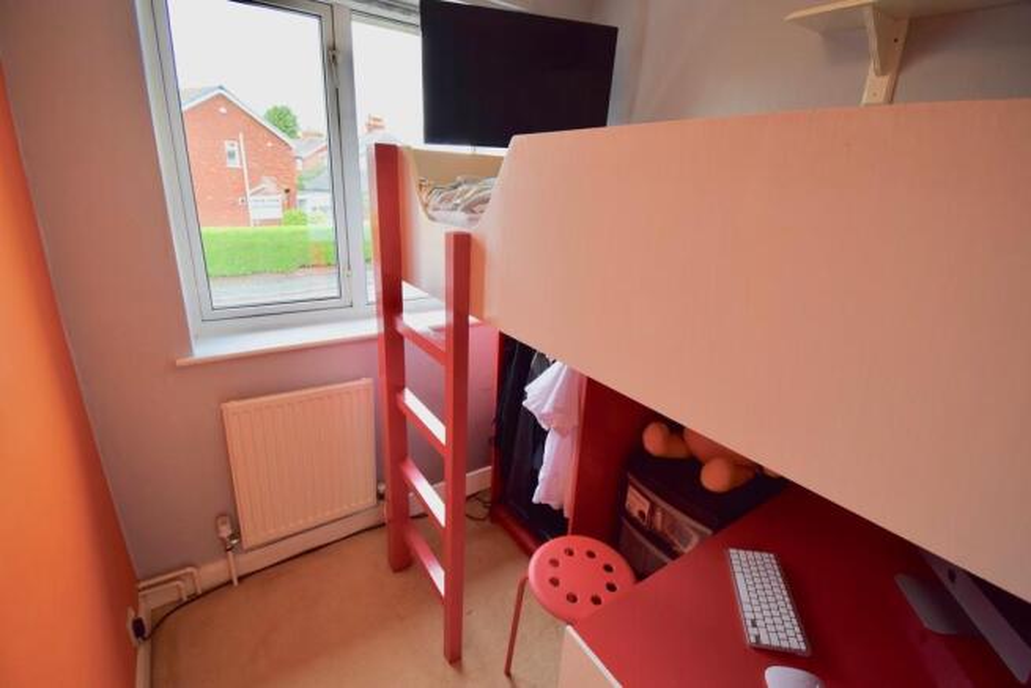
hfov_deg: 100.4
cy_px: 344
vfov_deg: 77.4
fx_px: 430
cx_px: 516
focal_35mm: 15
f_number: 5.6
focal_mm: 10
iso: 400
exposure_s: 1/125
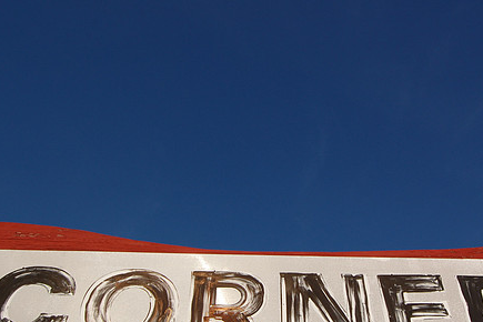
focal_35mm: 40
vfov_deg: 33.3
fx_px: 537
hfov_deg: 48.3
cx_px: 282
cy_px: 197
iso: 200
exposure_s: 1/640
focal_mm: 20
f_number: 11
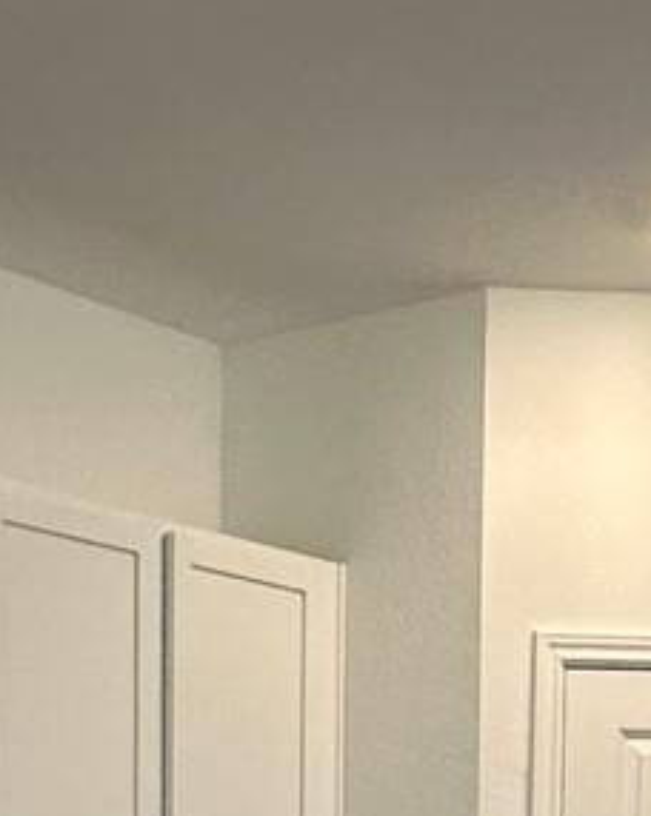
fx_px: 2365
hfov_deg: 15.6
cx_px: 126
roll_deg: -0.3
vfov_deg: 17.8
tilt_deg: -4.5
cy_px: 1178
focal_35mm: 98
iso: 200
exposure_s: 1/120
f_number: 2.2
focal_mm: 2.22
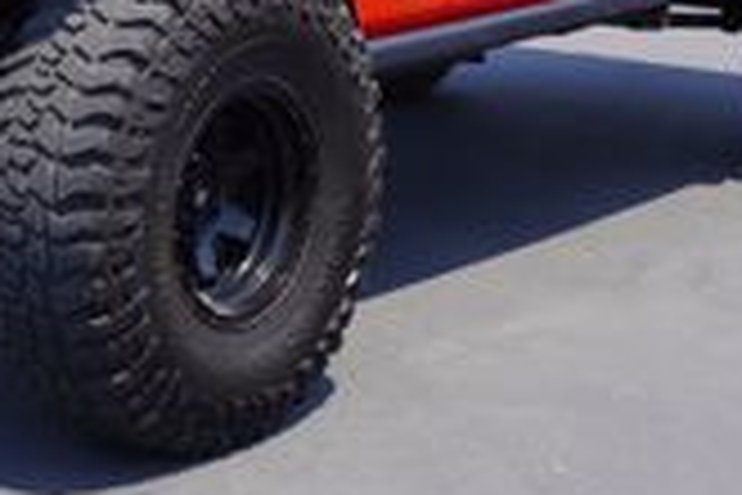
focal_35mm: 109
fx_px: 2246
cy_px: -7
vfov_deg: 12.4
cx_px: 180
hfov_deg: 18.6
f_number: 8
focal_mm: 30
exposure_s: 1/160
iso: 100
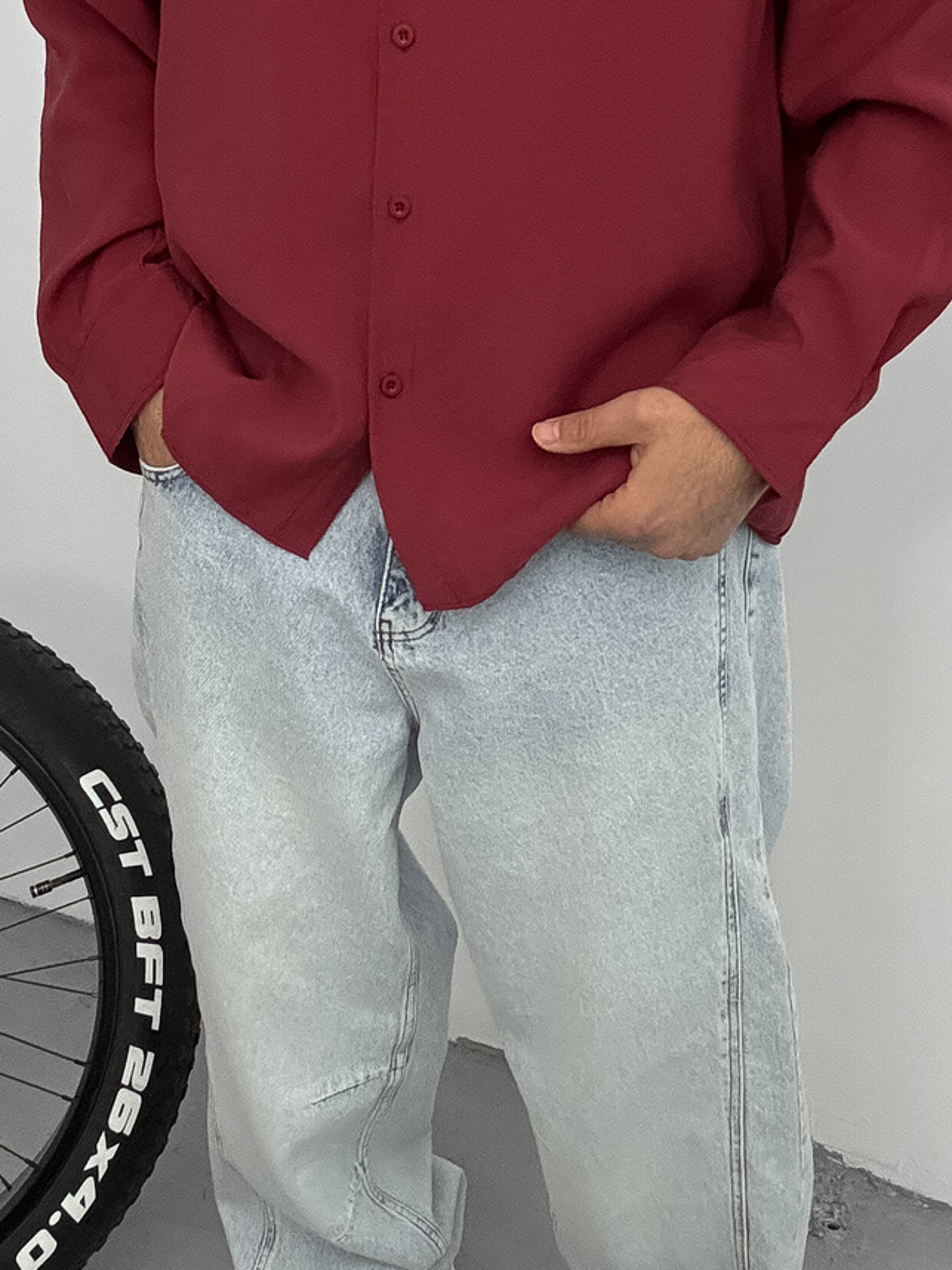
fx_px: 2053
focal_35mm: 56
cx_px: 420
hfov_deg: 26.1
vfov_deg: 34.1
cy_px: 461
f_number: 1.9
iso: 320
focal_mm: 2.69
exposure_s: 1/50
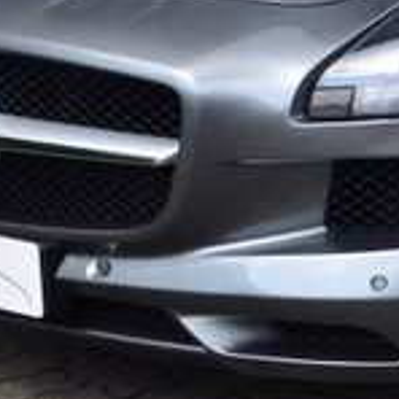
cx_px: 625
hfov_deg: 12.5
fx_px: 1721
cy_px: 19
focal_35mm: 132
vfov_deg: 13.1
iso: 200
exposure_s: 1/80
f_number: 10
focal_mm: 24
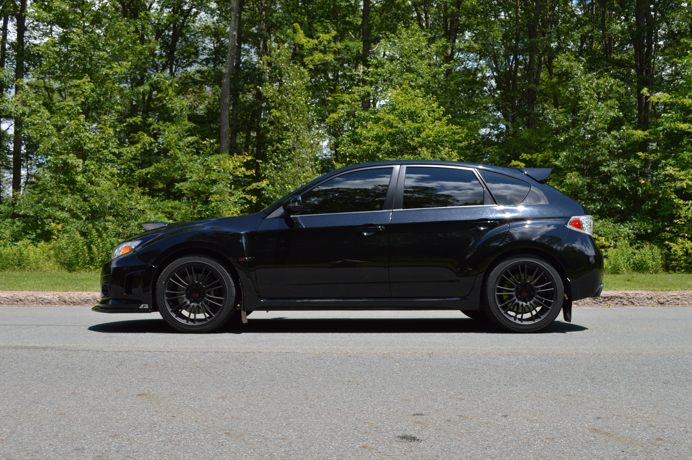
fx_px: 691
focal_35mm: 36
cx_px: 346
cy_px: 230
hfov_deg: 53.2
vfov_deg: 36.8
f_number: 6.3
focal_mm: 24
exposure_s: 1/640
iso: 200
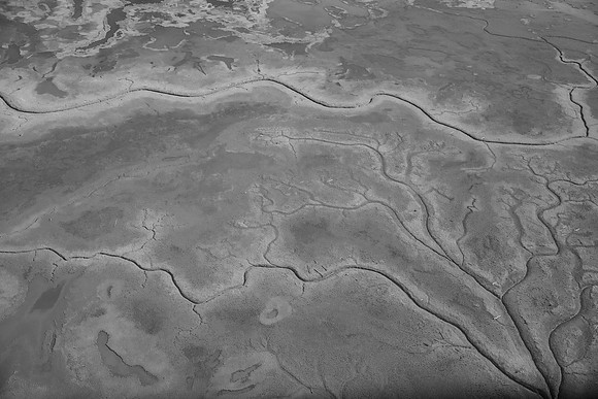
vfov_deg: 30.5
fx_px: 731
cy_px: 199
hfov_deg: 44.5
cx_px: 299
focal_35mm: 44
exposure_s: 1/1250
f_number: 5
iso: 400
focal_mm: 44
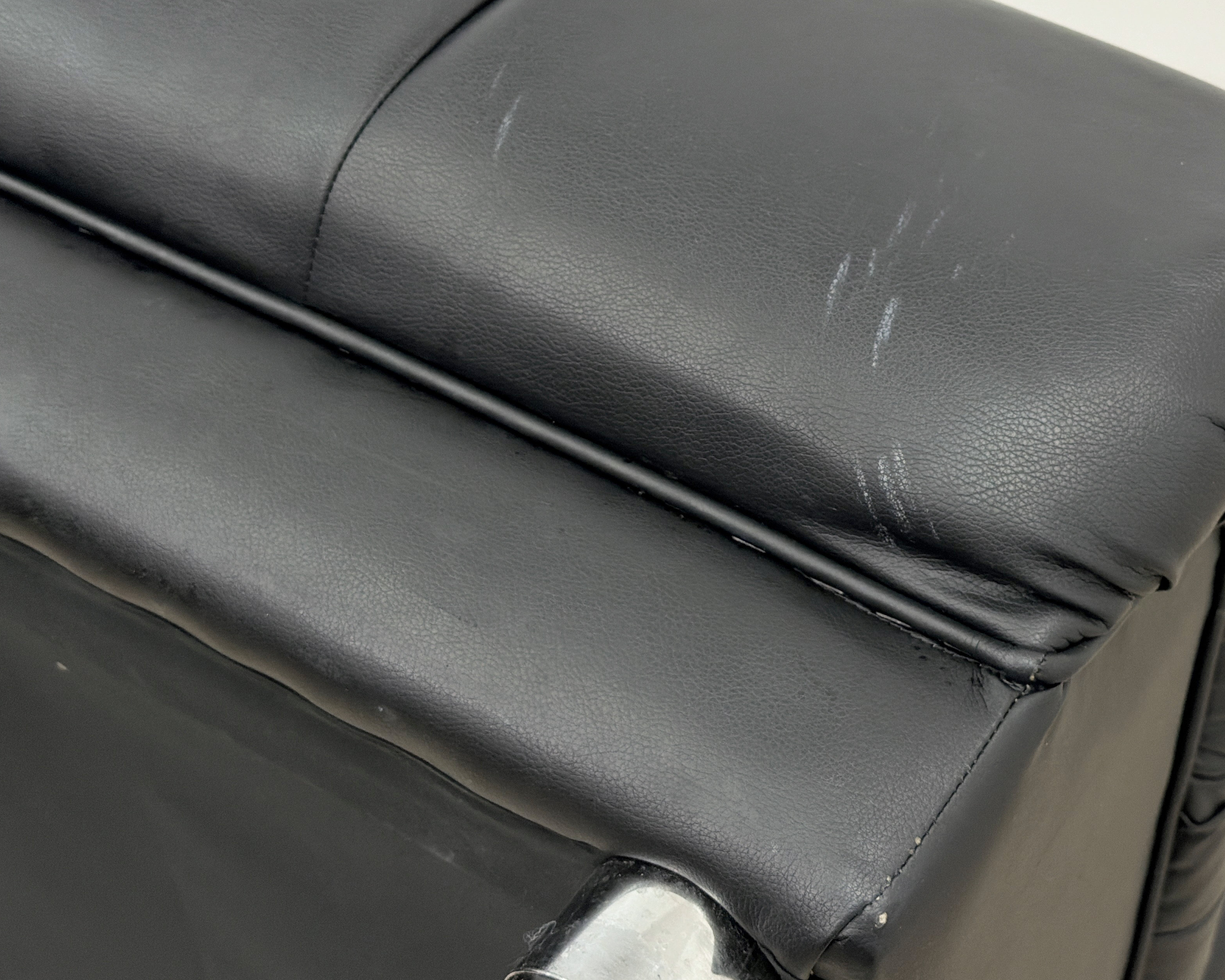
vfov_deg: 25.4
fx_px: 2176
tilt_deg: -45.1
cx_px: 773
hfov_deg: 31.3
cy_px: 403
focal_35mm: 60
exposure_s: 1/136
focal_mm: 6.76
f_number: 1.78
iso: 50
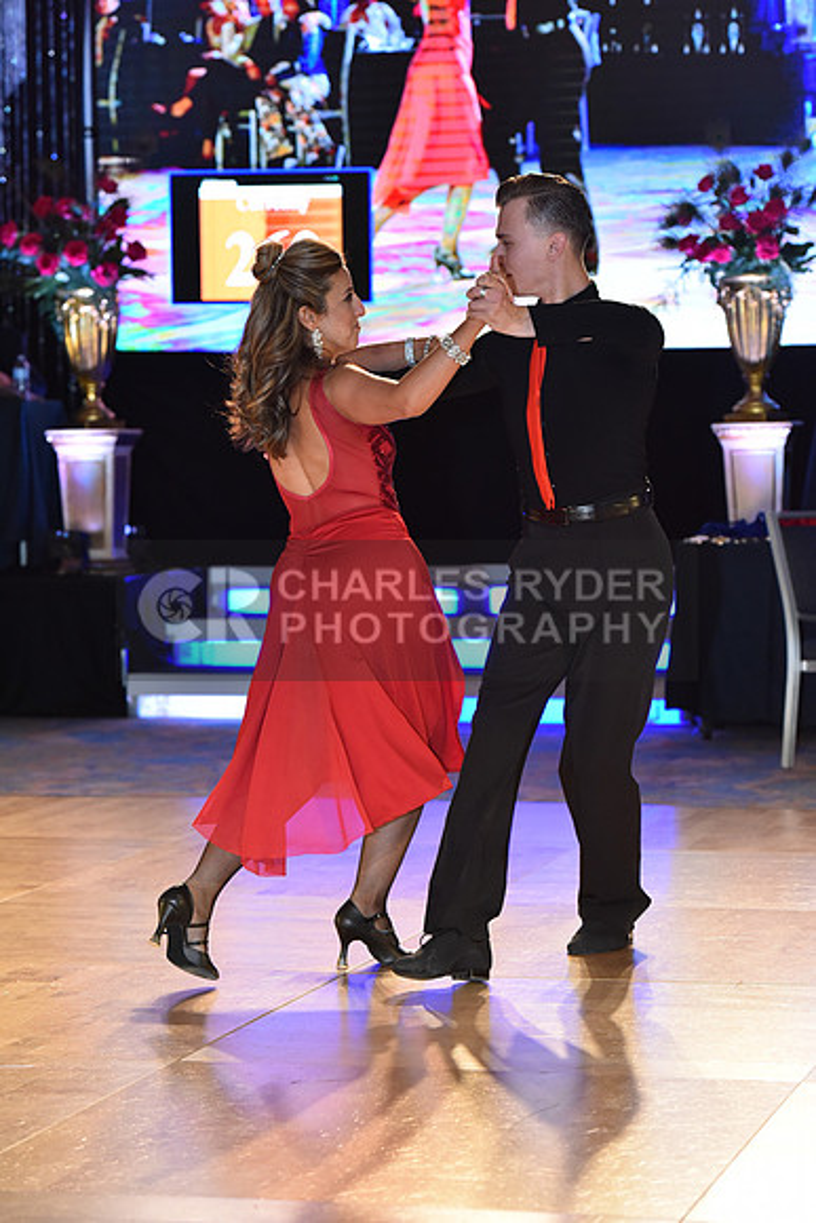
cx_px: 408
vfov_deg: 18.6
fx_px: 3737
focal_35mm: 110
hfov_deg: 12.5
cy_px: 612
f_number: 5
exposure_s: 1/250
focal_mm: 110
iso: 2000
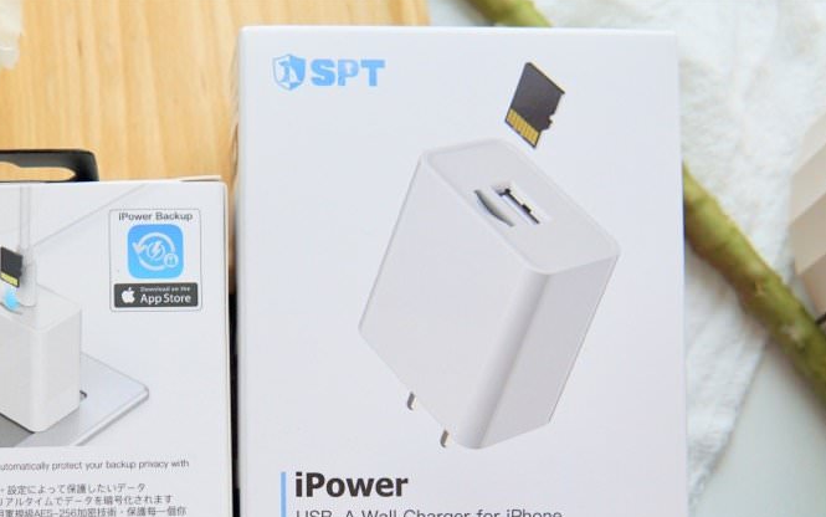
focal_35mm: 69
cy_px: 411
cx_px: 224
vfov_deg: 18.7
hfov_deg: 29.4
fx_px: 1554
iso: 320
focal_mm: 30
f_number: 4
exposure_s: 1/60
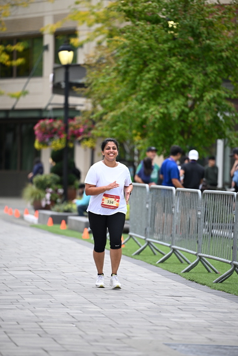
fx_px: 1982
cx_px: 119
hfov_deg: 6.9
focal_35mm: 200
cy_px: 178
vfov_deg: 10.3
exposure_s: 1/2000
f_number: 2.8
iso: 640
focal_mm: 200
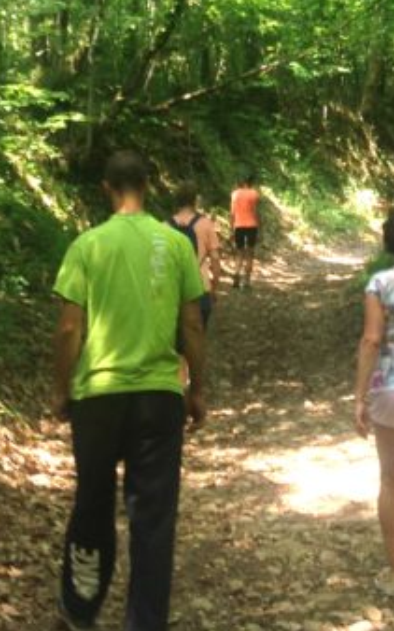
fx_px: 1823
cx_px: 379
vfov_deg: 18.3
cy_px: -198
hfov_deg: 12.2
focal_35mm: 106
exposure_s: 1/60
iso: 50
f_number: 2.4
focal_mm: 4.12
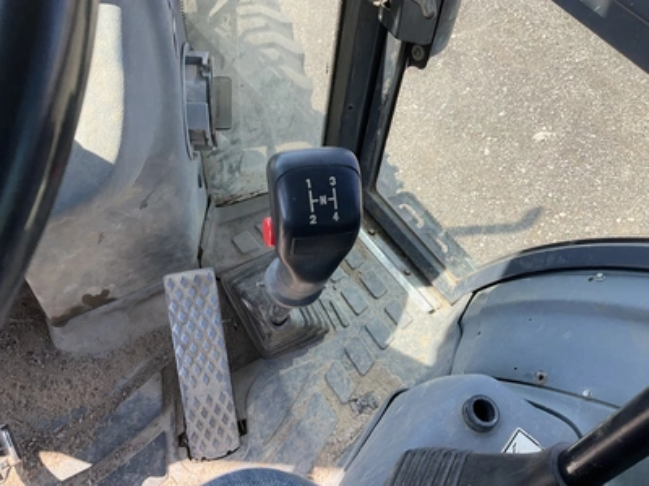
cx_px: 324
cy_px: 243
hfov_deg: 61.7
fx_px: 544
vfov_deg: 48.2
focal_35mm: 29
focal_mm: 3
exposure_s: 1/342
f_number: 1.8
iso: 25
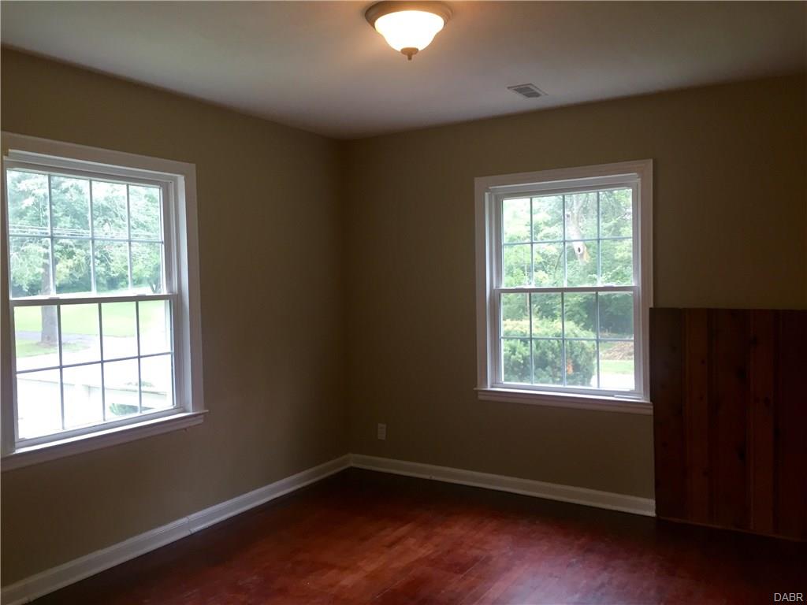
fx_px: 676
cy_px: 302
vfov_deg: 48.2
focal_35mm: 29
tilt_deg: -1.4
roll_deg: +1.1
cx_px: 404
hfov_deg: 61.7
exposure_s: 1/30
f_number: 2.2
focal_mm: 4.15
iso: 64
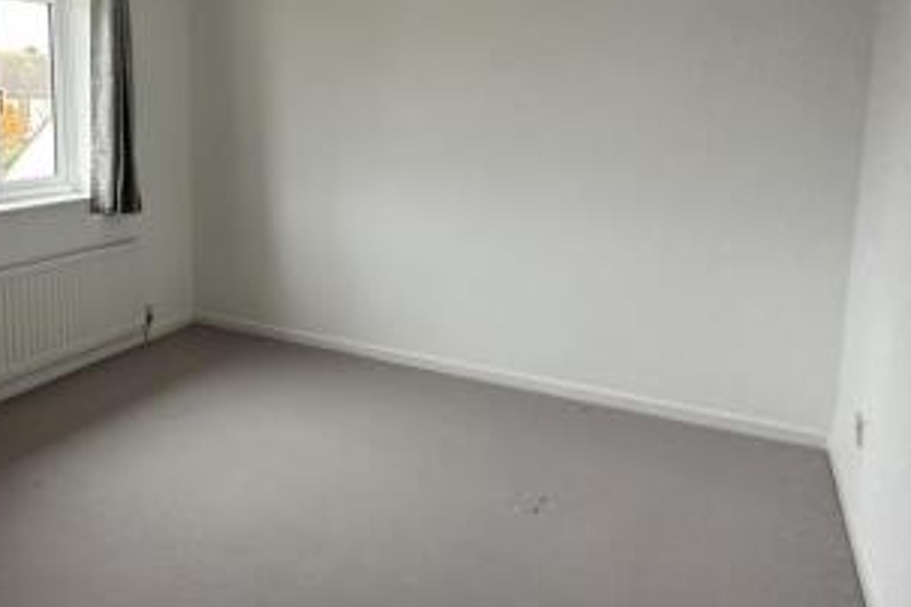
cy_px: 212
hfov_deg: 57.6
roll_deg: +2.1
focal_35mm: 28
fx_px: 709
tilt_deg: -7.7
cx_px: 116
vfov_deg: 45.8
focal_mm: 2.22
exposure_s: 1/99
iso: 250
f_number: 2.2
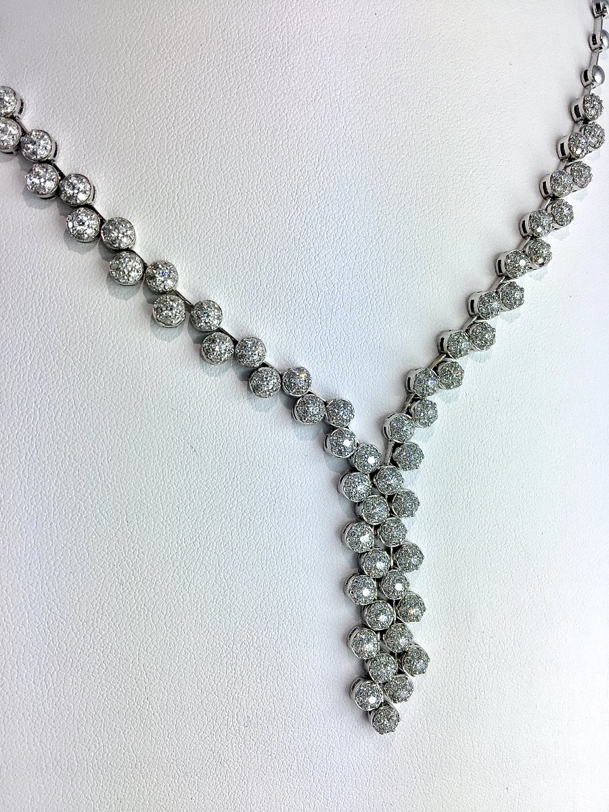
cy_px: 406
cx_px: 304
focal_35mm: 29
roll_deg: -2.3
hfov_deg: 48.2
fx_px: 680
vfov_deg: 61.7
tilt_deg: -24.8
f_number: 2.2
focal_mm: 4.15
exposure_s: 1/295
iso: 25
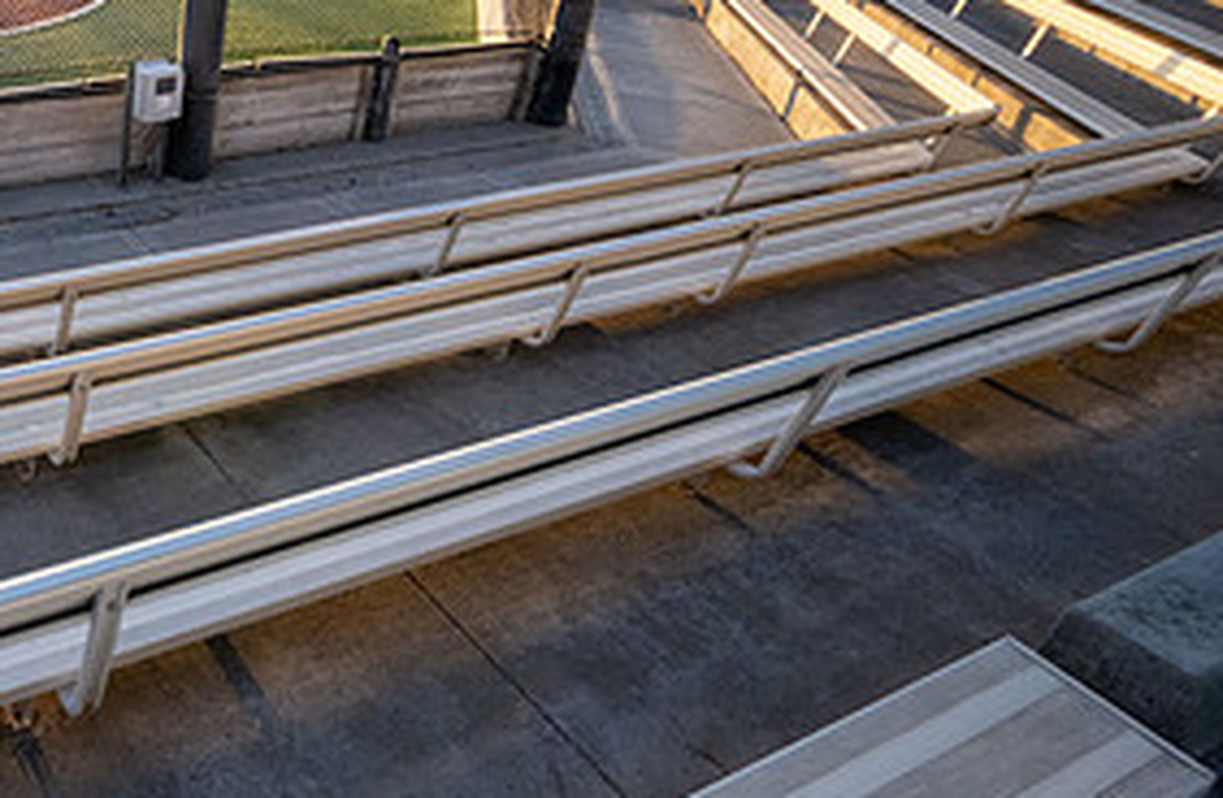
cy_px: 133
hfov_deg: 52.3
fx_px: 979
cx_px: 26
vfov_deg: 41.9
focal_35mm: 29
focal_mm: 14
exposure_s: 1/60
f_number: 22
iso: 1250
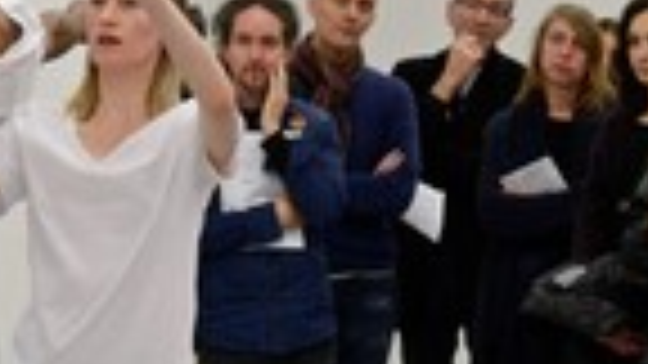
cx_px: -50
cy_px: 261
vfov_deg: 4.8
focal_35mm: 254
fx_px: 4364
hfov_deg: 8.4
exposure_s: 1/30
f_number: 5.6
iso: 1000
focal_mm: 70
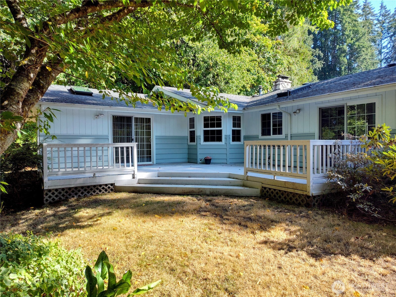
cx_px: 198
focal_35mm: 23
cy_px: 148
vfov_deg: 58.9
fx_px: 263
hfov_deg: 73.9
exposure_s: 1/365
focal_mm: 5.56
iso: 100
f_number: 1.8
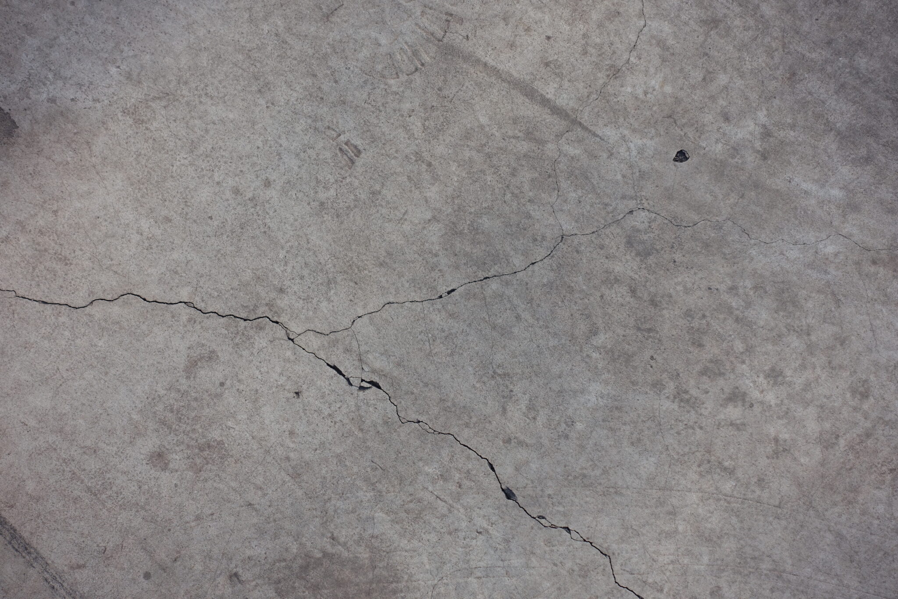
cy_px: 300
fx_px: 1596
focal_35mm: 64
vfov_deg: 21.2
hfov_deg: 31.4
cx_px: 449
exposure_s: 1/640
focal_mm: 23.5
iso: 125
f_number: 4
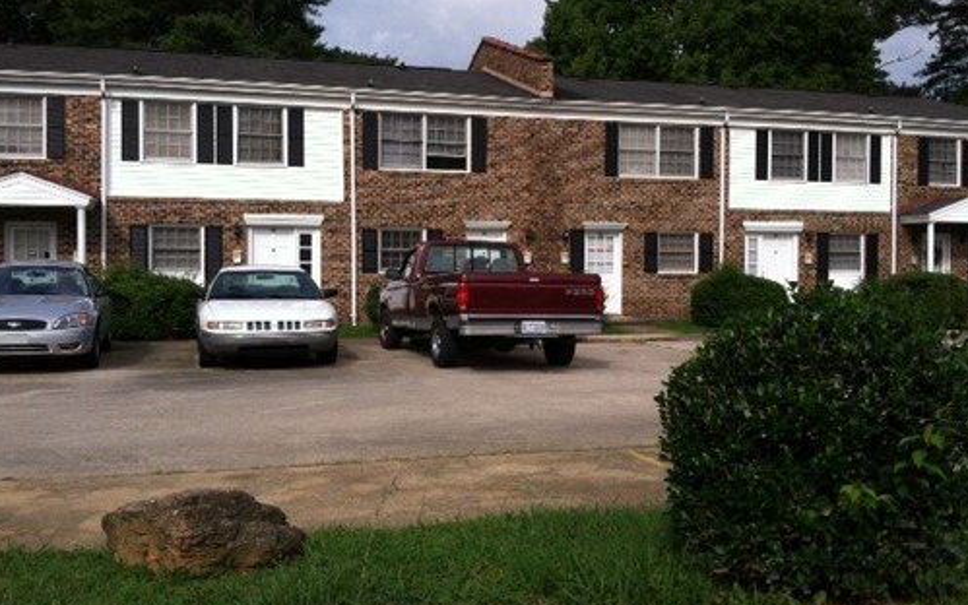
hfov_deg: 51.5
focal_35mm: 38
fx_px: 1003
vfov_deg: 33.6
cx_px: 483
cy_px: 289
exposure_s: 1/1200
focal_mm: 3.85
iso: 80
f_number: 2.8
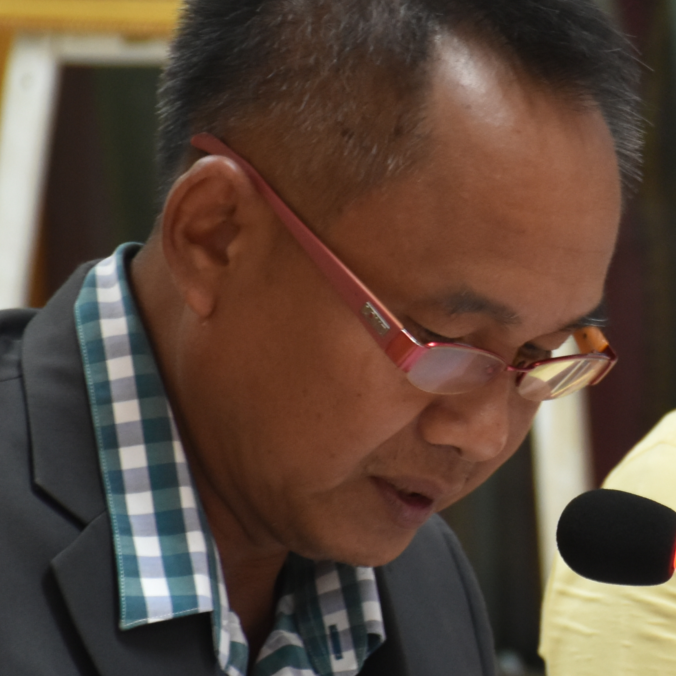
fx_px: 10306
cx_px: 693
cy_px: 382
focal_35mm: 466
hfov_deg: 3.8
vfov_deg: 3.8
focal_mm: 105
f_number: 5.6
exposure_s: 1/30
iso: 800
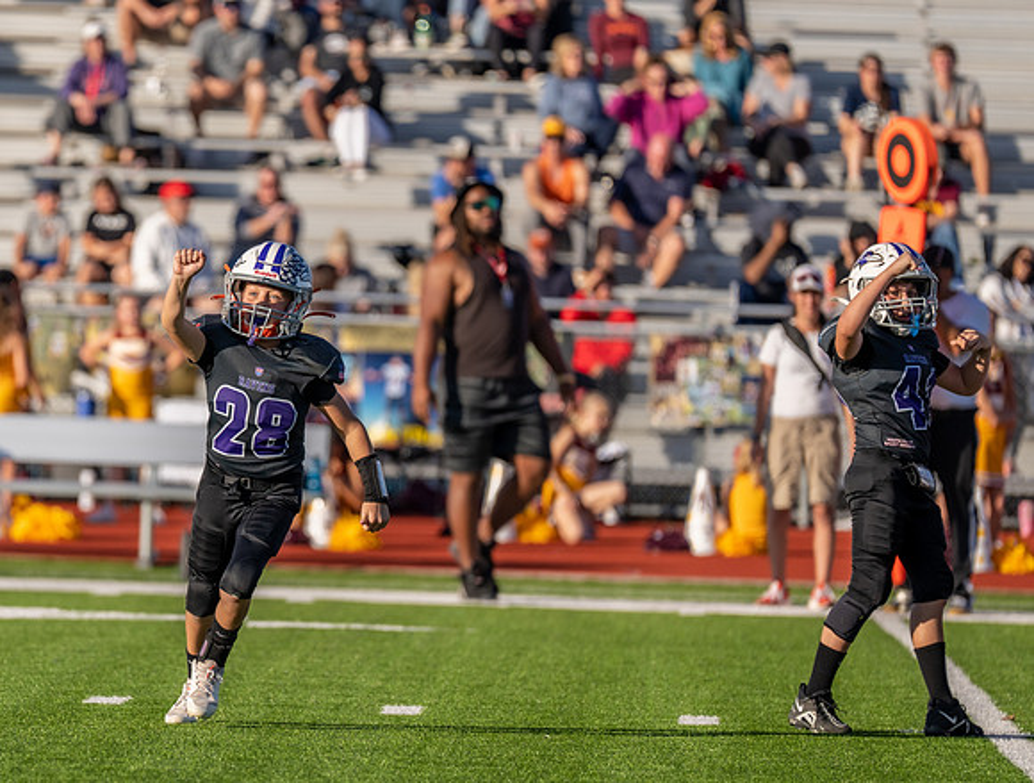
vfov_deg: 4.2
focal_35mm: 356
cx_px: 206
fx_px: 10672
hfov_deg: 5.5
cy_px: 428
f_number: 2.8
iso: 100
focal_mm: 200
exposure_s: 1/2000
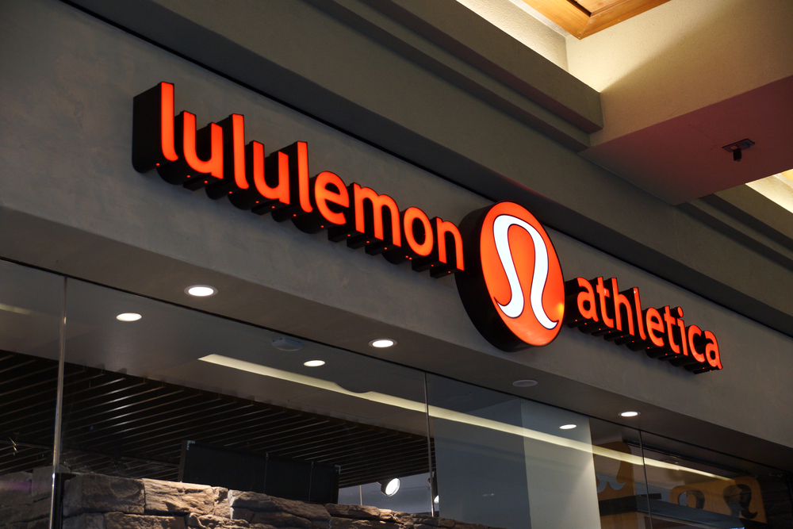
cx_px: 396
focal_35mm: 52
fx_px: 1157
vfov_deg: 25.8
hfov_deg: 37.8
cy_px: 264
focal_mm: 35
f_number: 4.5
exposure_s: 1/60
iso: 320
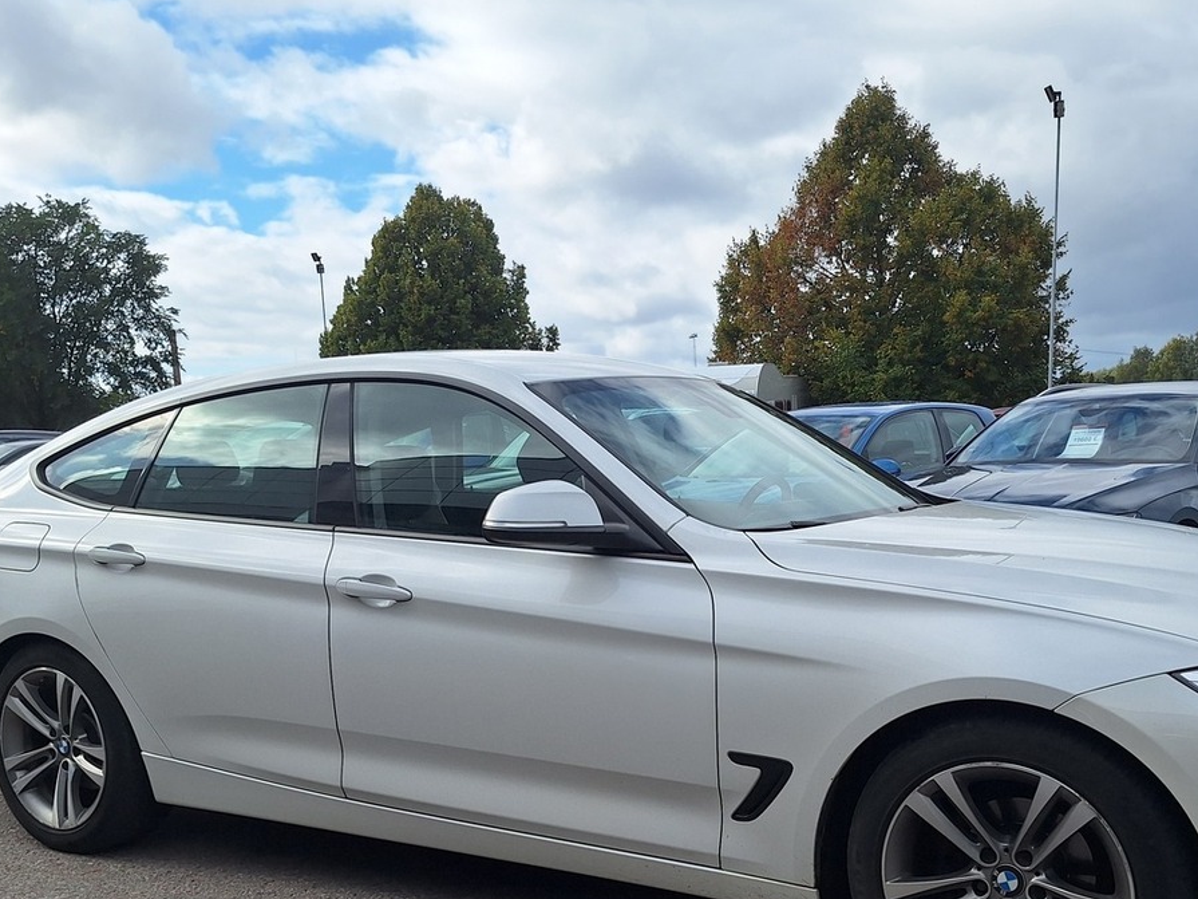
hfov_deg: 50.0
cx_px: 673
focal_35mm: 37
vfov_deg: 37.9
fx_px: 1280
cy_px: 648
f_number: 1.8
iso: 40
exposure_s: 1/3226
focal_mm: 5.54
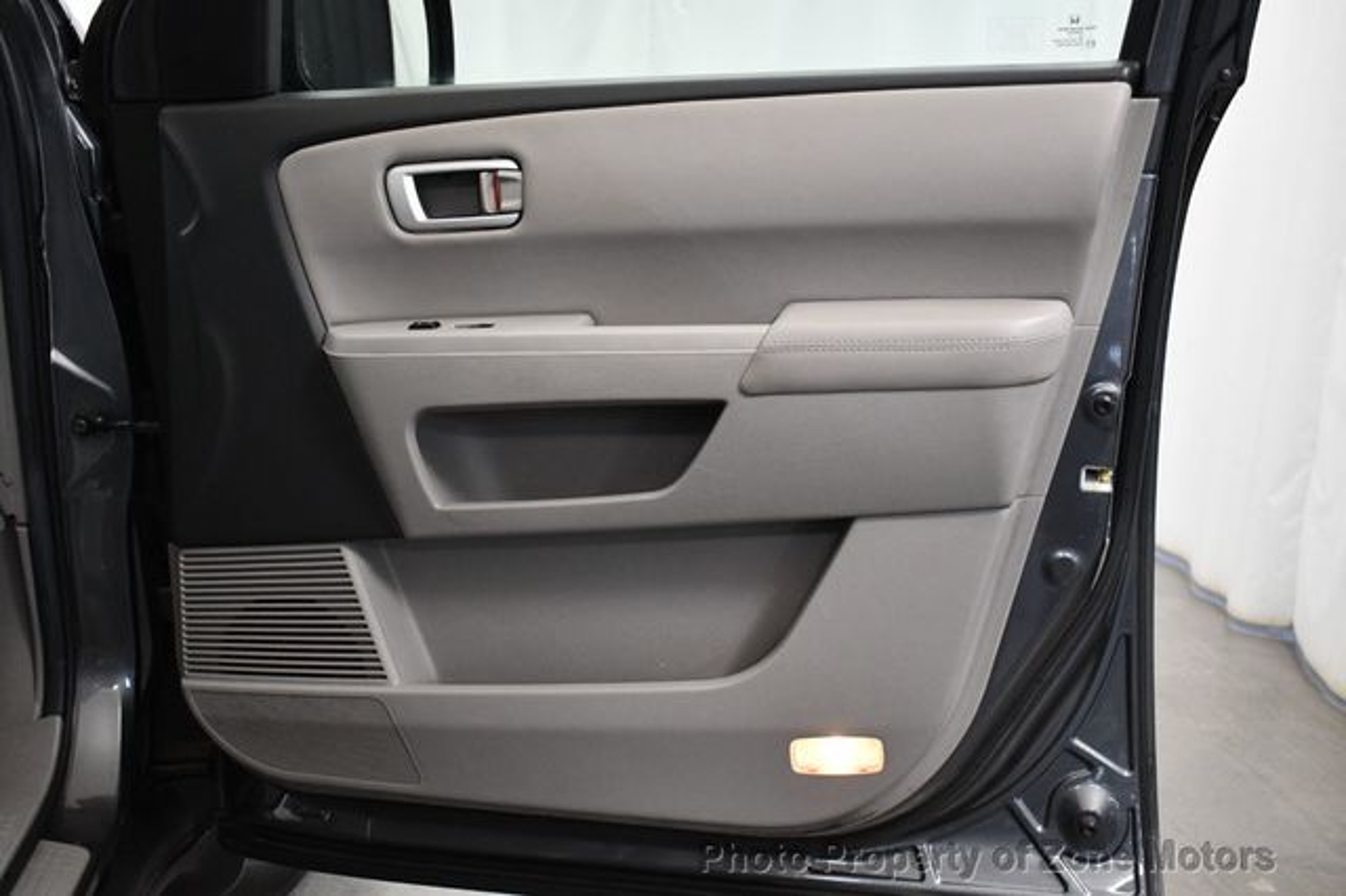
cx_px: 673
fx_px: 1383
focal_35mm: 37
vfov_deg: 35.9
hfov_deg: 51.9
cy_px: 448
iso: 3200
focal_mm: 25
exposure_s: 1/125
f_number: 4
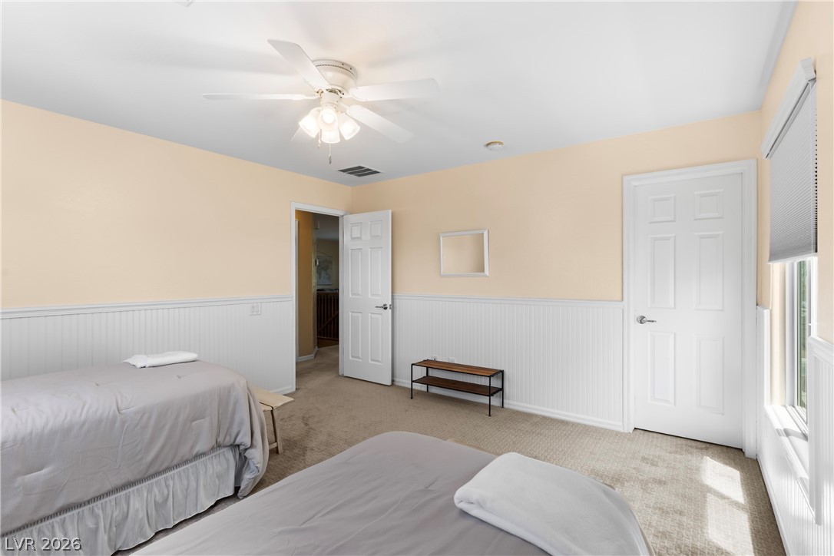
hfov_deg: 93.3
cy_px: 278
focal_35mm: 17
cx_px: 417
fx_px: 394
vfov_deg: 70.4
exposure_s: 1/50
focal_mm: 17
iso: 400
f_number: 8
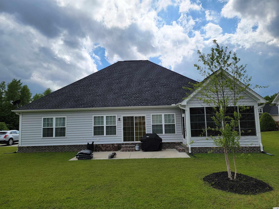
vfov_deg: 56.8
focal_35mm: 24
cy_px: 104
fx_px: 193
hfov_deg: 71.6
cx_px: 140
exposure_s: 1/1444
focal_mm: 6.7
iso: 16
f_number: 1.8
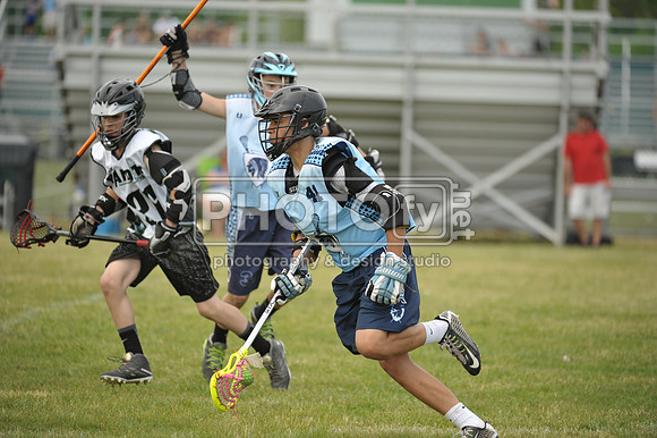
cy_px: 219
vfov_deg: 4.9
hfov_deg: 7.4
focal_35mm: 280
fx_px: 5107
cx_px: 328
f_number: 4
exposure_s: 1/2000
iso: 800
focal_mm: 280
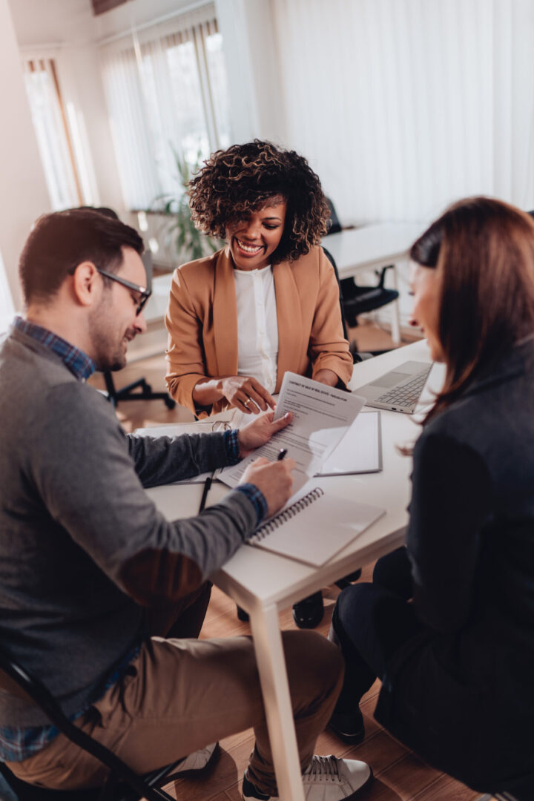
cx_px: 267
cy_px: 400
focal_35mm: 35
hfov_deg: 37.9
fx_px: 779
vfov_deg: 54.4
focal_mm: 35
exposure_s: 1/640
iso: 100
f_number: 1.4
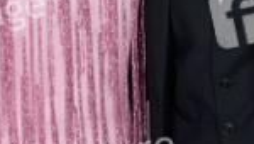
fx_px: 2254
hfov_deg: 6.5
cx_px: 142
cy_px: -76
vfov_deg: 3.6
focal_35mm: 334
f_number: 5.6
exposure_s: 1/250
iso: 1600
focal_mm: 120
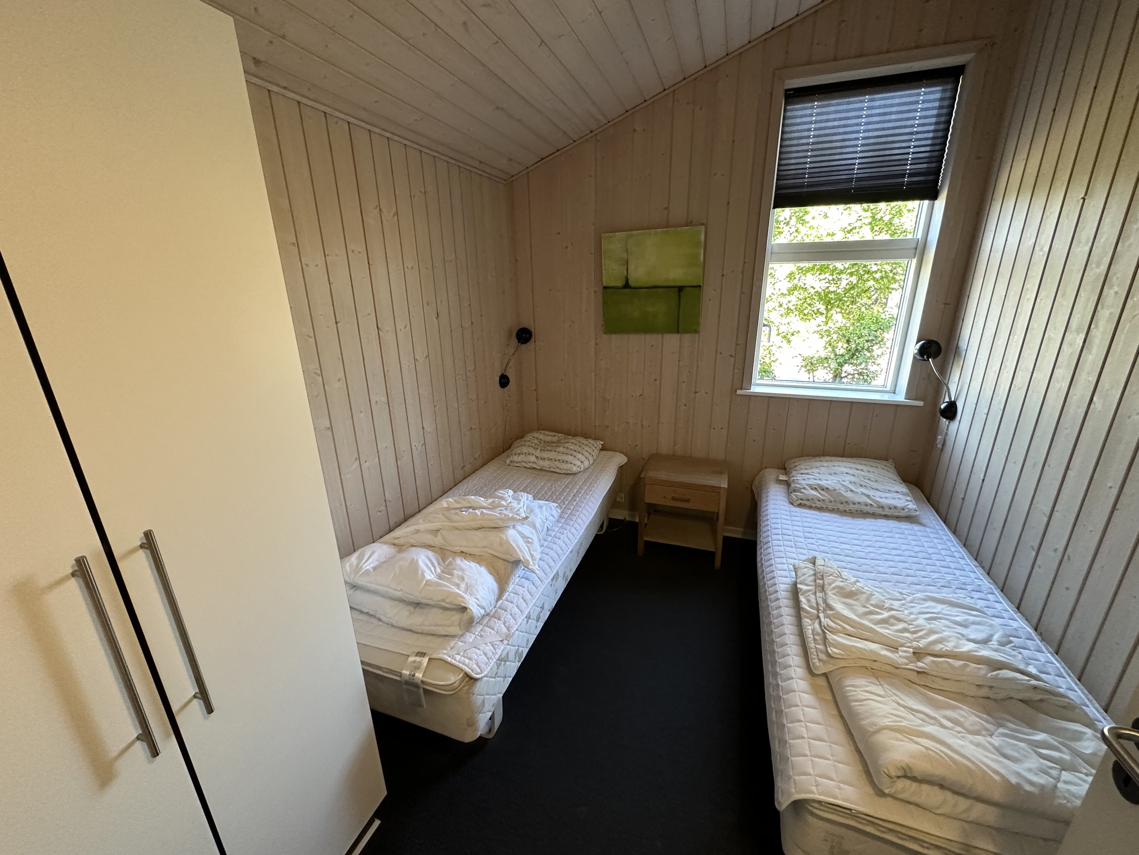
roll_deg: -0.1
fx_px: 461
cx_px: 570
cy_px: 428
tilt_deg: -17.7
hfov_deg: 102.1
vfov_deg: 85.7
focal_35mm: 14
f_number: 2.2
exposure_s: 1/83
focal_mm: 2.22
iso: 320
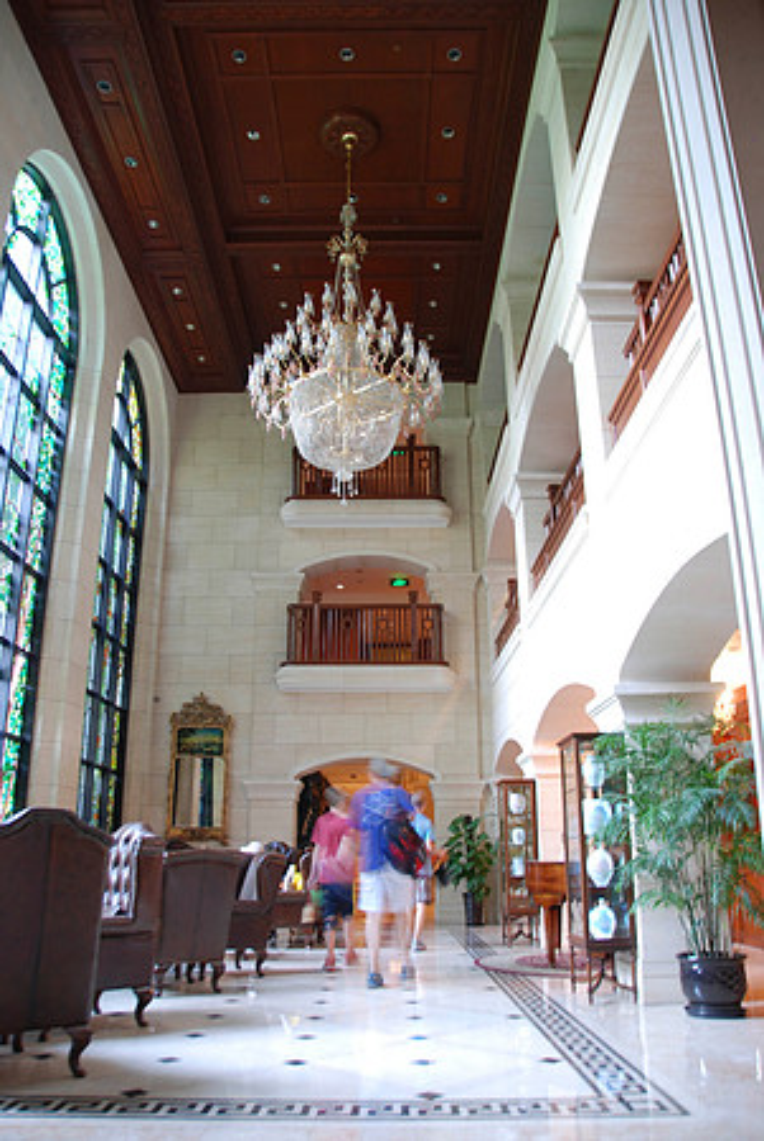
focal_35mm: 27
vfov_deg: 67.3
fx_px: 857
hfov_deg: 48.0
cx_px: 382
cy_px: 570
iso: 160
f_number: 3.5
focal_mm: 18
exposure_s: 1/2
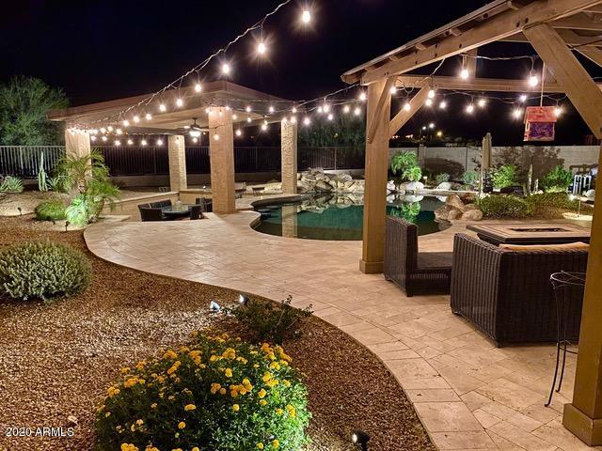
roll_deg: -2.1
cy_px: 226
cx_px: 301
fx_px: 452
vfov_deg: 53.1
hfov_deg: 67.3
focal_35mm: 26
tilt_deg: -9.3
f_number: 1.8
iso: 640
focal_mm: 4.25
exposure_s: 1/30
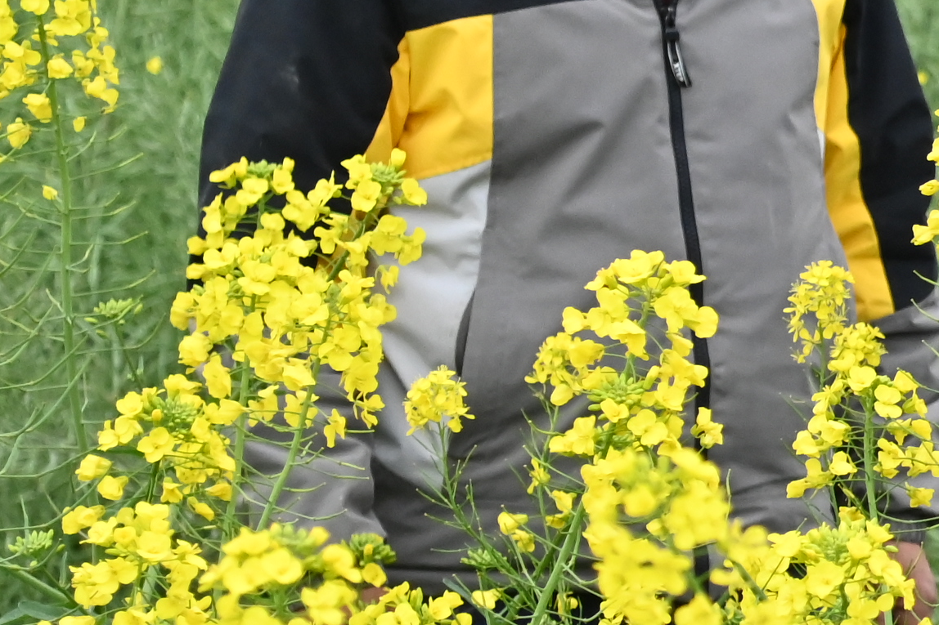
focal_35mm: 276
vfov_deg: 5.0
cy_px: 274
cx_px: 1759
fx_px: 7197
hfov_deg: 7.2
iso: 3200
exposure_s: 1/8000
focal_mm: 70
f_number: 4.5
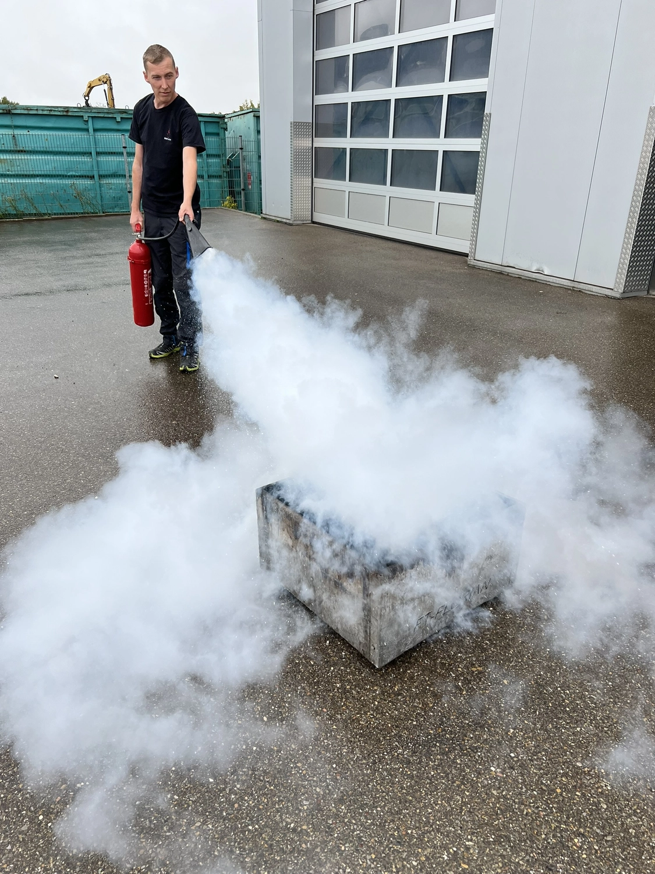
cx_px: 328
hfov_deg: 53.1
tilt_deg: -23.4
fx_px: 656
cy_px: 437
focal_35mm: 26
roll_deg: -3.0
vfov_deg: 67.3
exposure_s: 1/1089
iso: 50
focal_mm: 5.7
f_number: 1.5
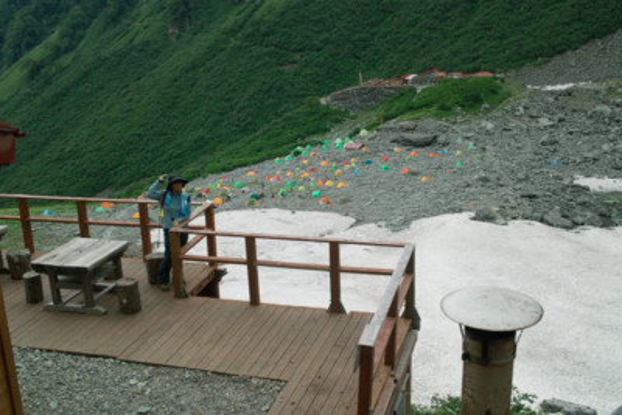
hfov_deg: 47.4
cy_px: 208
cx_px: 311
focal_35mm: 41
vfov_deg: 32.7
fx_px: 709
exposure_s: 1/50
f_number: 11
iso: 100
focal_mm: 24.2
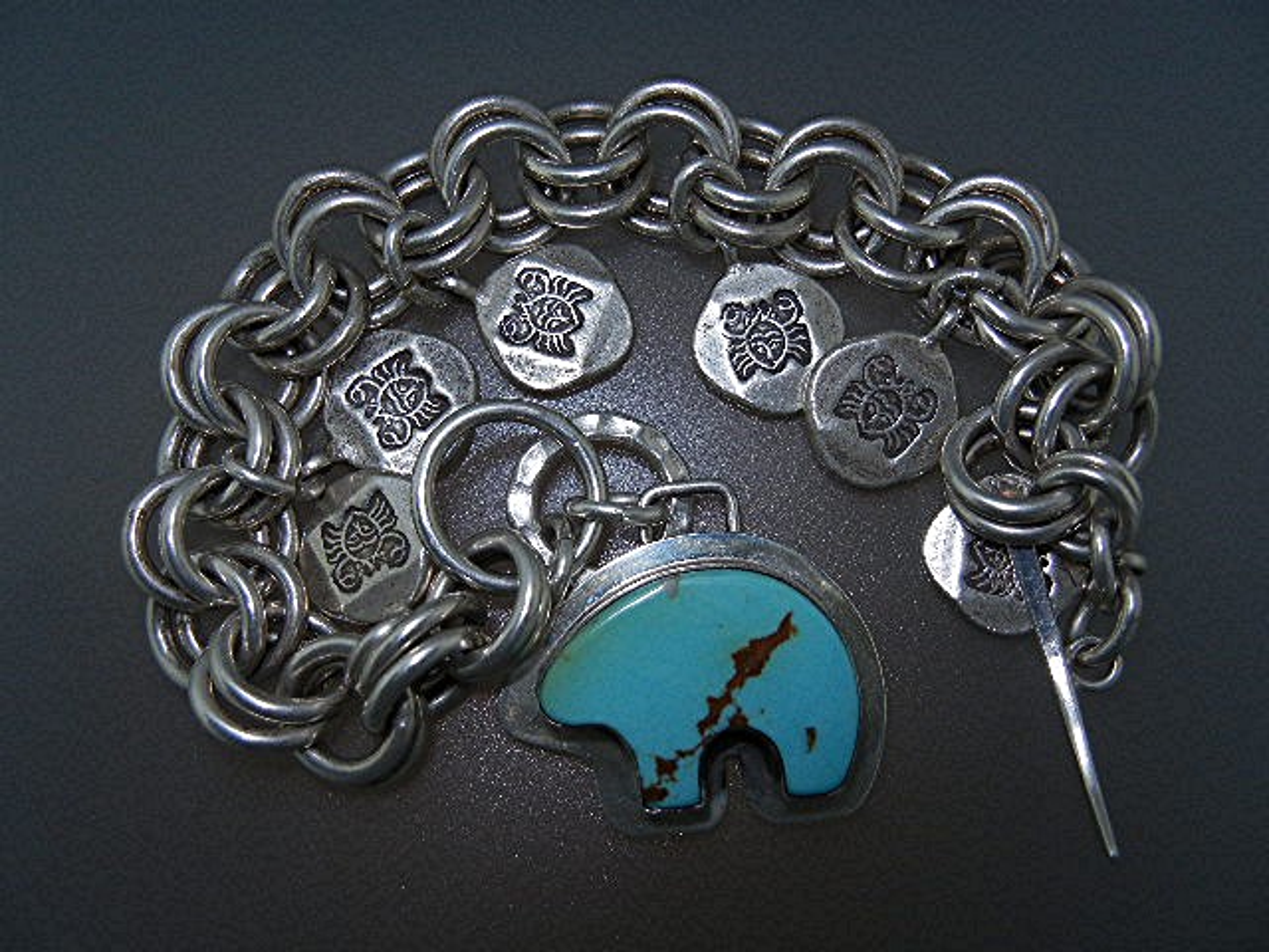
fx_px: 1246
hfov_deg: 54.0
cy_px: 476
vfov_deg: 41.8
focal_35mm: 34
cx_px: 634
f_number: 7.2
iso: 200
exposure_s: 1/30
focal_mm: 6.2
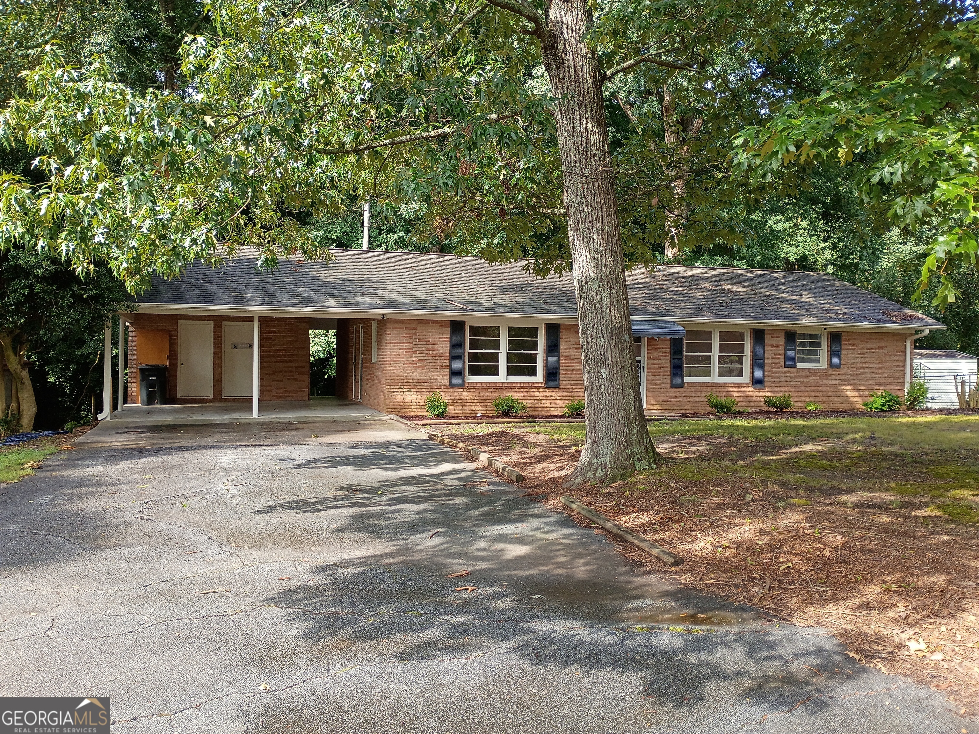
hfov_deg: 61.7
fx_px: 820
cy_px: 367
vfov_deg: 48.2
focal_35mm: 29
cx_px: 490
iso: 100
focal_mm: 4.27
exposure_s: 1/212
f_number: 1.8
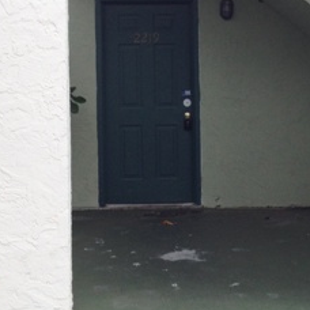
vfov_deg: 19.8
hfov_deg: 19.9
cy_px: 78
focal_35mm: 87
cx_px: 182
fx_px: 881
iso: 64
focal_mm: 4.28
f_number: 2.4
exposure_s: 1/220
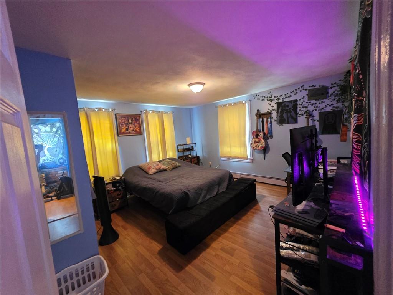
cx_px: 196
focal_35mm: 13
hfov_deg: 106.2
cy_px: 148
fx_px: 148
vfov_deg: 89.9
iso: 2000
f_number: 1.9
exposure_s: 1/24
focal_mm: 2.2
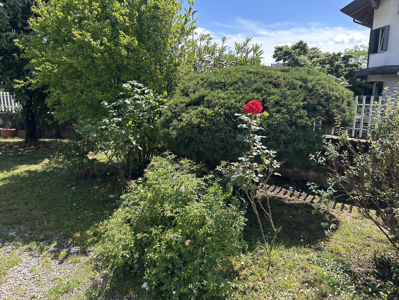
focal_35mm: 26
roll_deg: +2.5
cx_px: 200
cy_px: 150
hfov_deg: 67.3
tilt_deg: -9.6
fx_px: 300
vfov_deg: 53.1
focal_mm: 5.7
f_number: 1.5
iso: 50
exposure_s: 1/1147
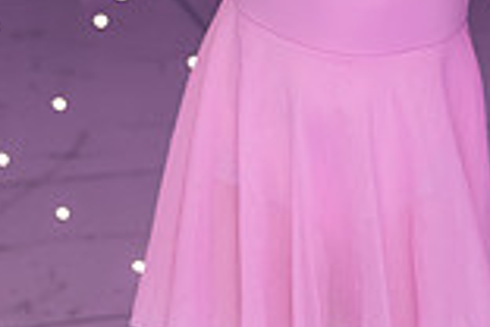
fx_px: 2790
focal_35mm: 205
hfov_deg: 10.0
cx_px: 433
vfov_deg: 6.6
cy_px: -209
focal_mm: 55
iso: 1000
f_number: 3.5
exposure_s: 1/160
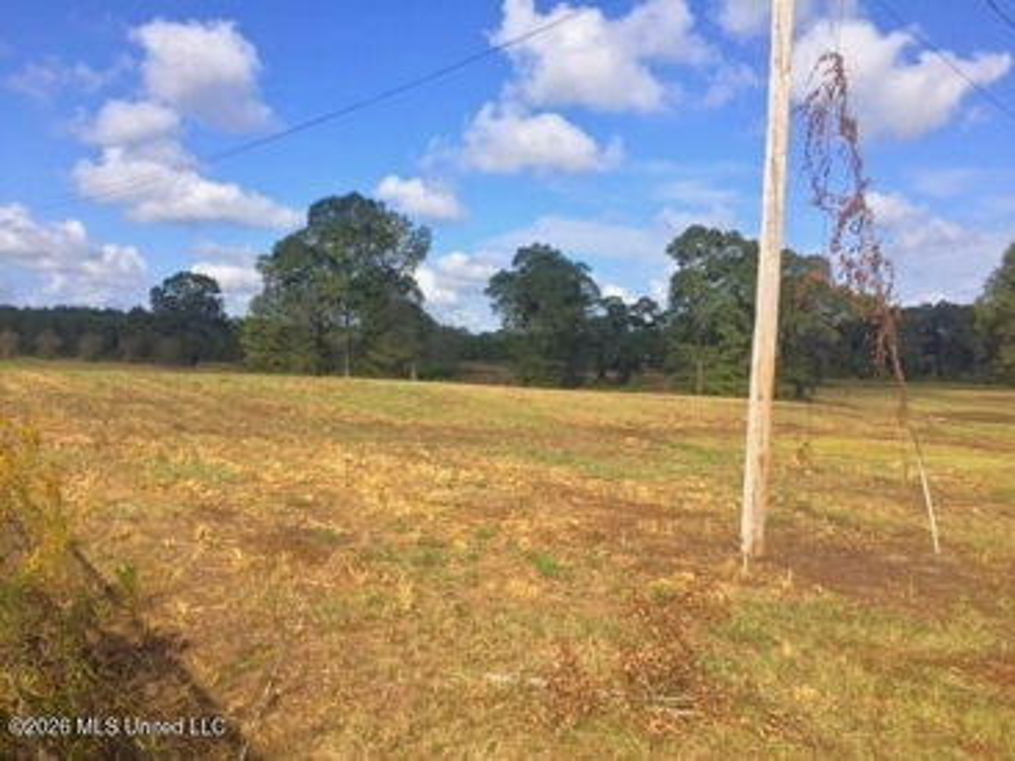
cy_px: 380
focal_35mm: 29
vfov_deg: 48.2
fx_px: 850
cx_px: 508
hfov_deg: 61.7
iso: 32
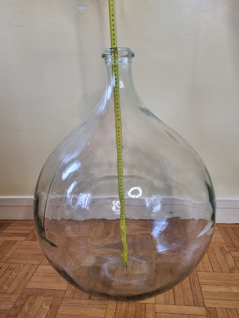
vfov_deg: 67.3
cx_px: 120
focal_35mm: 26
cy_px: 159
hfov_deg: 53.1
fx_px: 239
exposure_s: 1/100
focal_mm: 5.4
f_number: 1.8
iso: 125
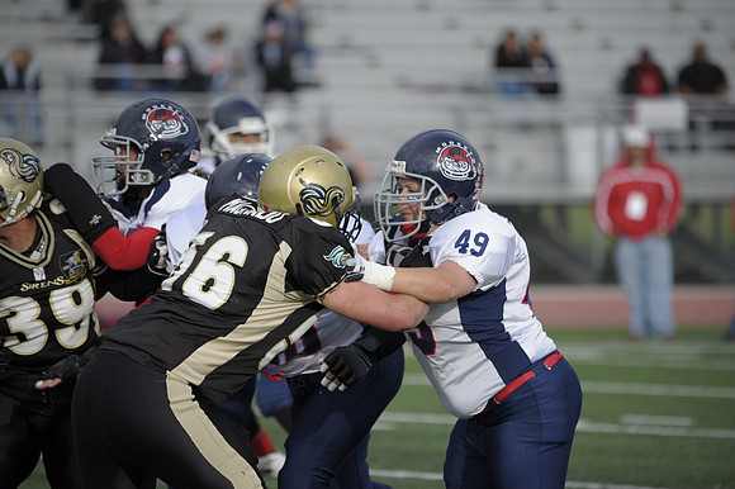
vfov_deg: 3.4
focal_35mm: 400
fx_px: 8162
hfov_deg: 5.2
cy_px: 244
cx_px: 368
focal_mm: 400
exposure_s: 1/1000
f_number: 6.3
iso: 560
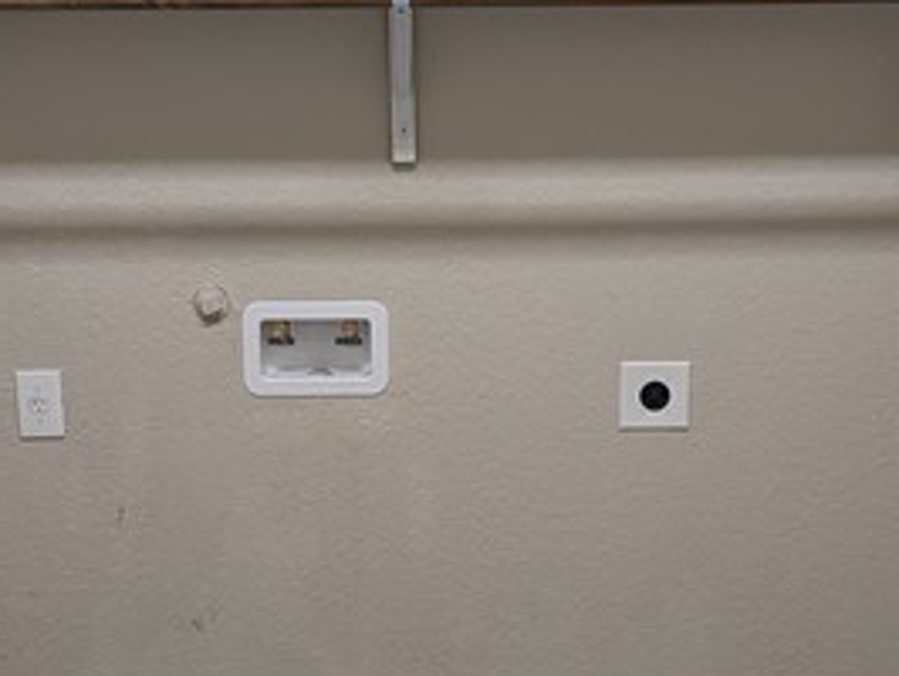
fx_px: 1196
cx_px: 461
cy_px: 345
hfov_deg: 41.2
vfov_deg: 31.6
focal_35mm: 46
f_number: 1.7
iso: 54
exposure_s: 1/24
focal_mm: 2.02
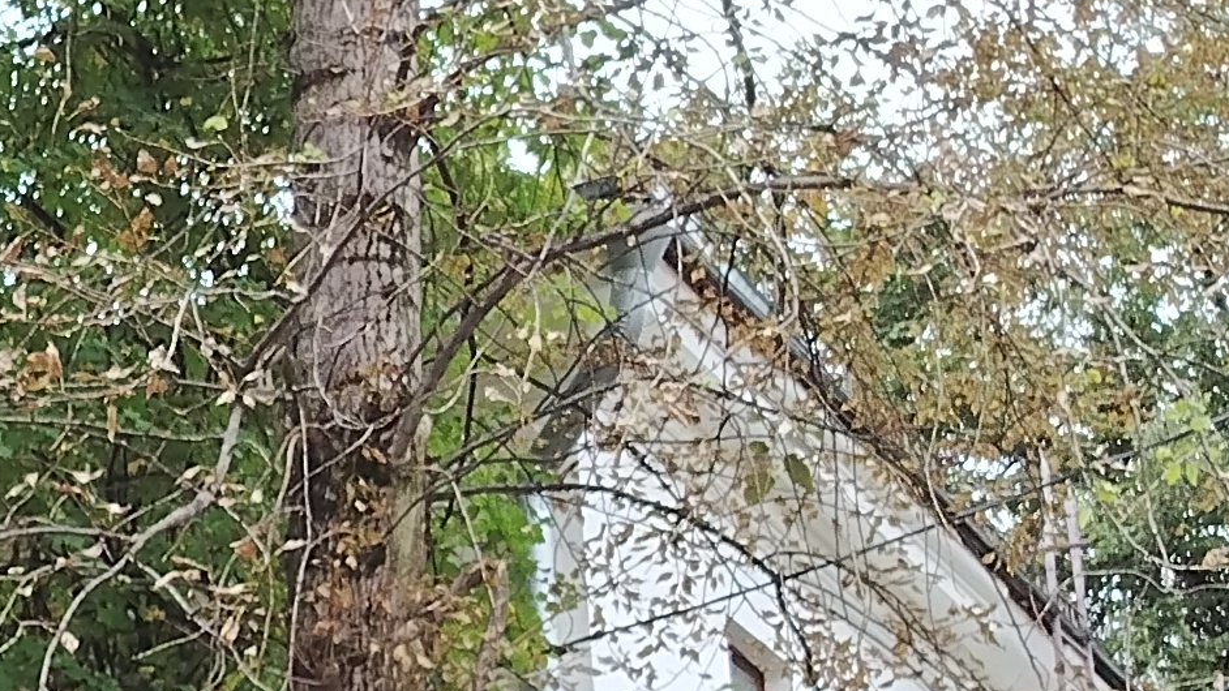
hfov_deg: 17.6
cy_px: 1130
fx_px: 3617
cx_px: -532
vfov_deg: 10.4
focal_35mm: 111
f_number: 1.75
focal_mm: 5.25
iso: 100
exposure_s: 1/205
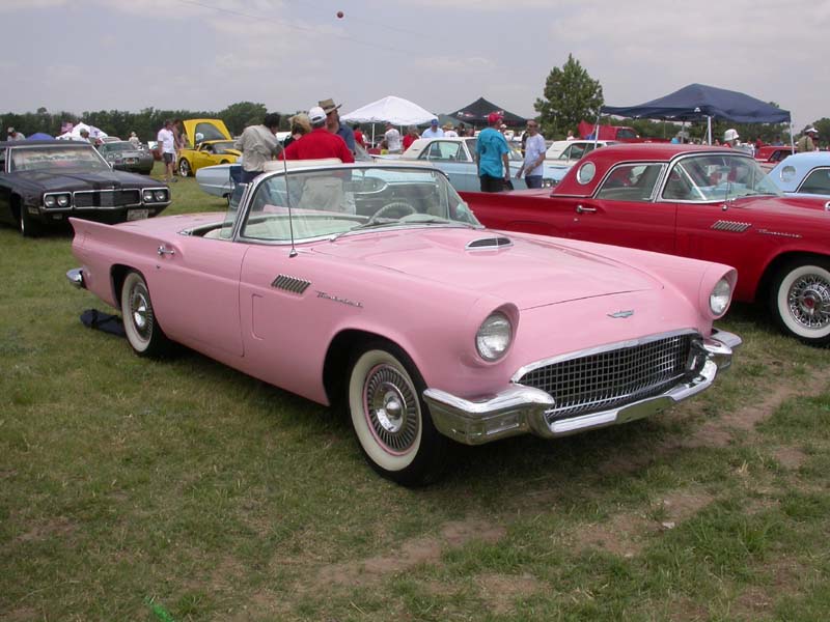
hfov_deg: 49.0
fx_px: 911
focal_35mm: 38
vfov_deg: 37.7
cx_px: 415
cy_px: 311
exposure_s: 1/387
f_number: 7.5
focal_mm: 7.85
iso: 100
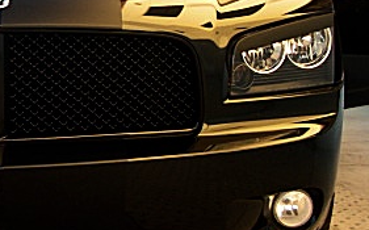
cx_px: -7
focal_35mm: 87
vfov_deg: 14.9
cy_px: 58
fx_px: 874
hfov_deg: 22.8
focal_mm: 6.3
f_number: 2.8
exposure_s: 1/125
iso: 100
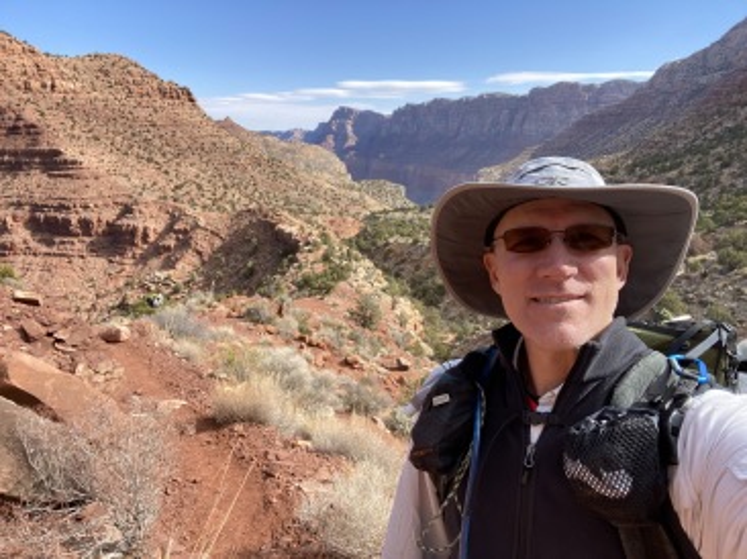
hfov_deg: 74.0
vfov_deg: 58.8
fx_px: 496
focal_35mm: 23
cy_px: 280
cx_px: 374
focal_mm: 2.71
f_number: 2.2
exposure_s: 1/324
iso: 25
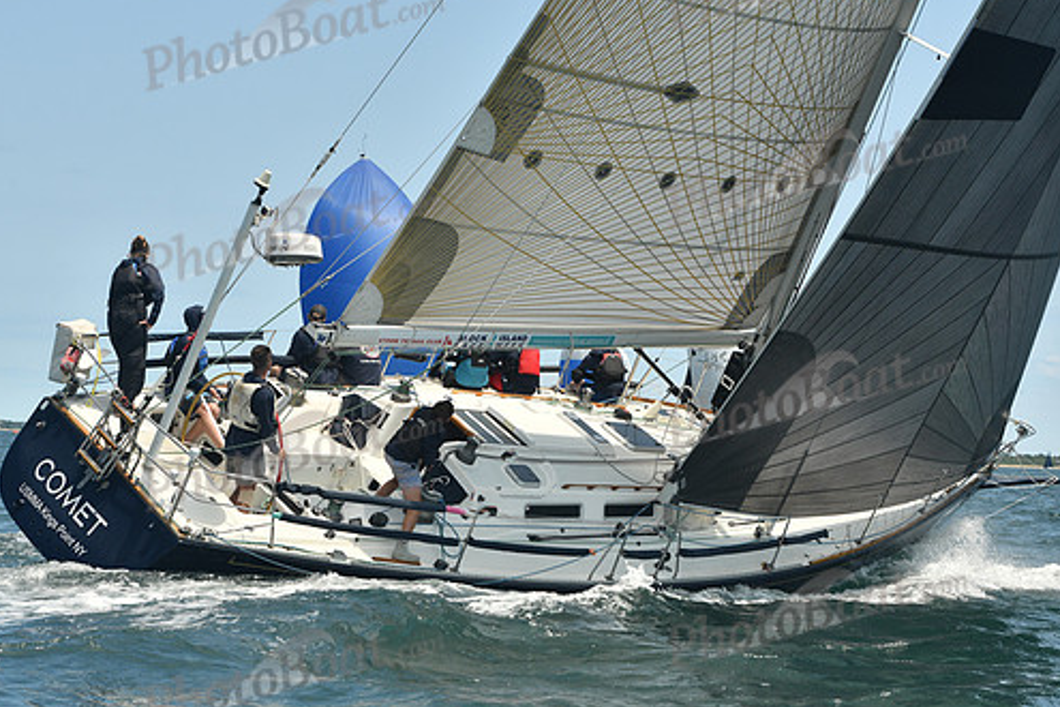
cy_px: 314
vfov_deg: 16.6
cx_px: 557
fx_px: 2414
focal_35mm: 82
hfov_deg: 24.8
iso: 320
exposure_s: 1/640
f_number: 8
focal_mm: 70
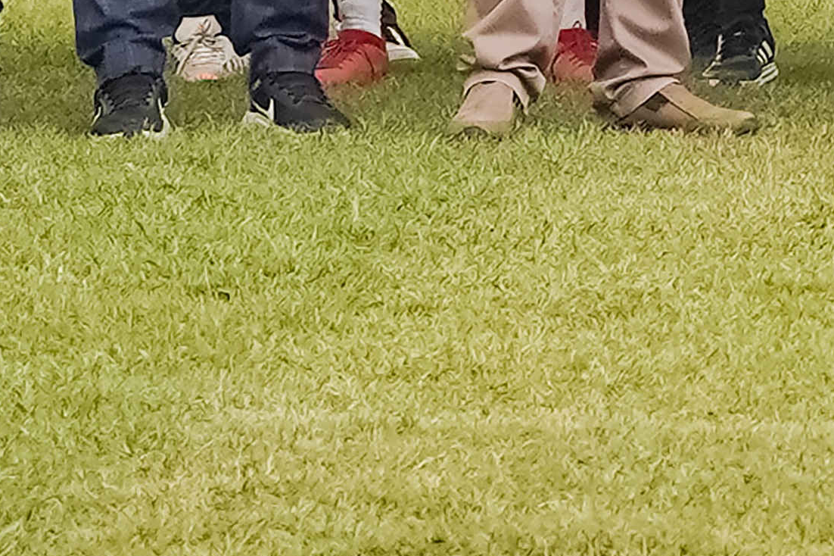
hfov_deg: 7.7
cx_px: 1637
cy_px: -723
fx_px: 5954
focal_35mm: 257
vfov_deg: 5.2
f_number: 3.5
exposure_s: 1/320
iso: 400
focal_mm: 47.2
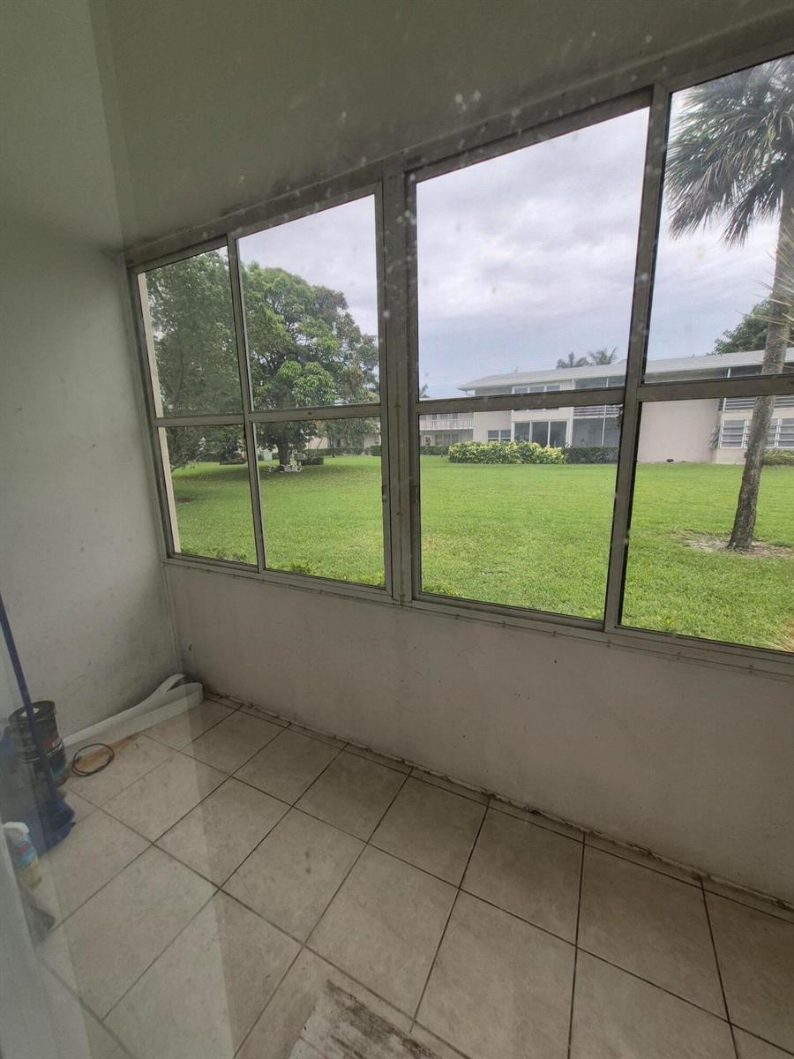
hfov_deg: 89.9
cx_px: 397
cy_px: 530
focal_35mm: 13
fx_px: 398
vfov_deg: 106.2
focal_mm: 1.74
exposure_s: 1/252
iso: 40
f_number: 2.2
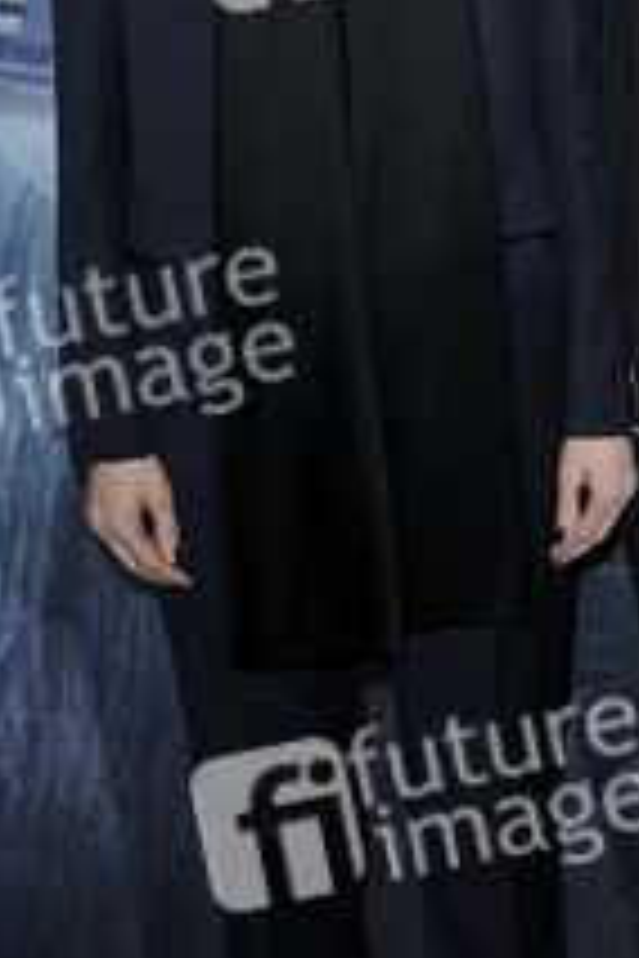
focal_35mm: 122
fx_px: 3248
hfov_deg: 11.2
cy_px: 130
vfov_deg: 16.6
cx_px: 556
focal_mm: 65
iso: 500
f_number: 6.3
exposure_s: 1/200
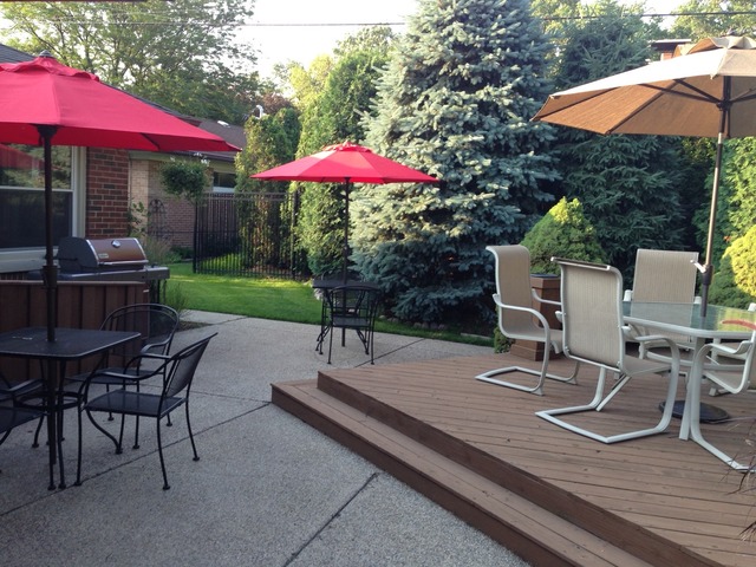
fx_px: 721
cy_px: 284
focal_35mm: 33
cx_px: 378
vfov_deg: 42.9
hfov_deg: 55.4
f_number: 2.4
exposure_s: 1/125
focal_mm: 4.13
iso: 50
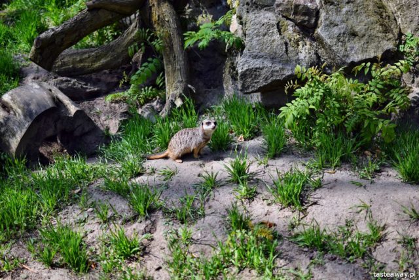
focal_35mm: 52
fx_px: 611
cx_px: 210
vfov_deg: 25.8
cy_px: 140
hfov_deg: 37.8
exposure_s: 1/2000
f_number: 1.8
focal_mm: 35
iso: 100
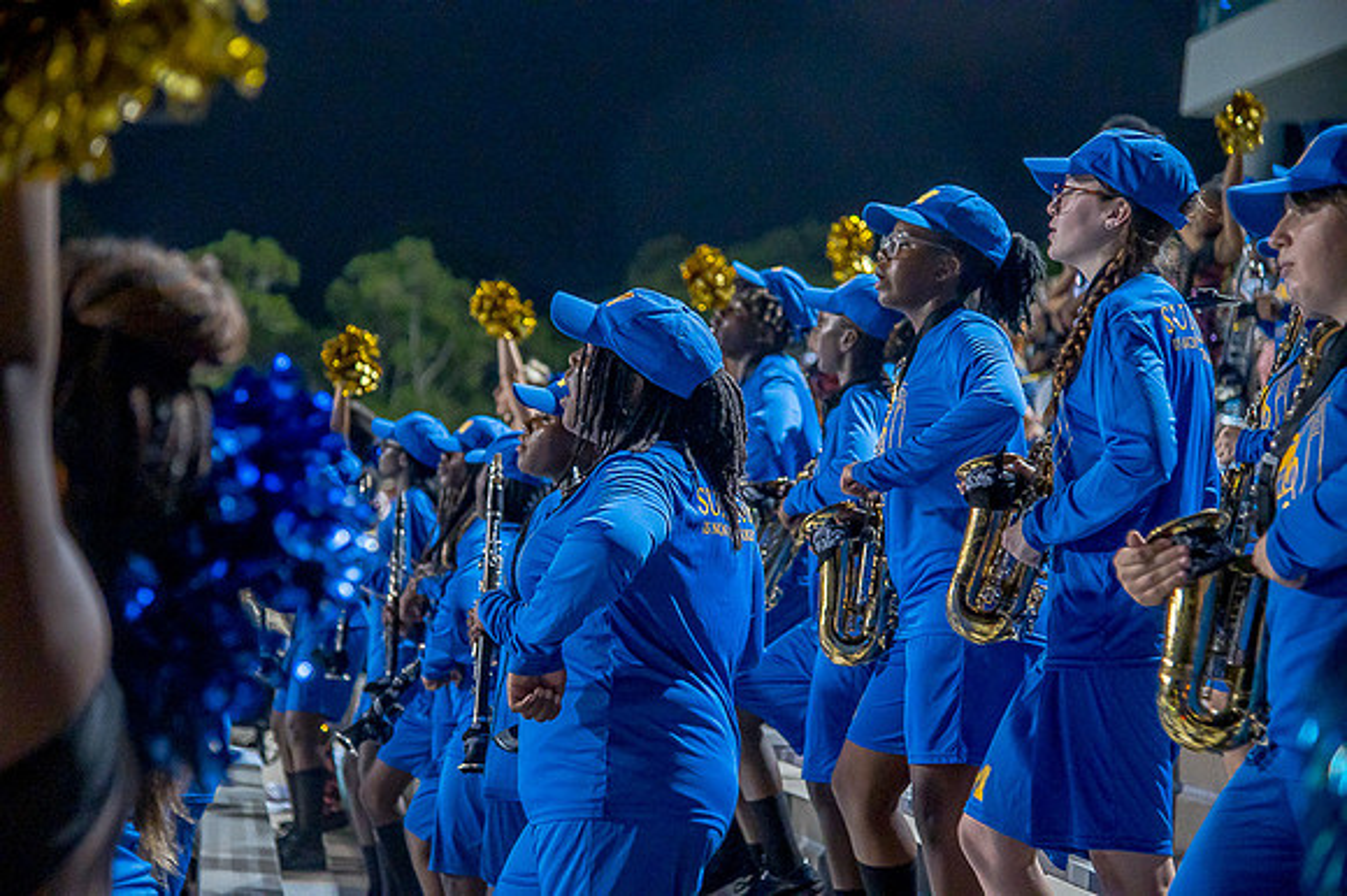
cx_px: 674
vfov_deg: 16.1
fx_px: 3178
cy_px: 448
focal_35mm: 85
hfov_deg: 23.9
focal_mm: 85
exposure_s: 1/200
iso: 2000
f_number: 4
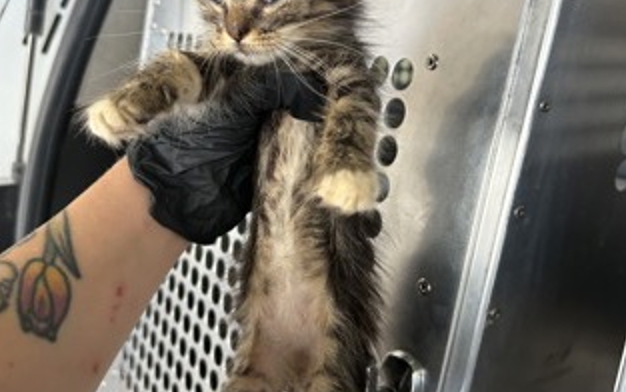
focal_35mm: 37
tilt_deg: -13.5
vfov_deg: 34.5
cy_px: 190
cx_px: 313
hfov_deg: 52.7
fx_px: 632
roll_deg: +2.8
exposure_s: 1/121
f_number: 1.5
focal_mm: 5.7
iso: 100
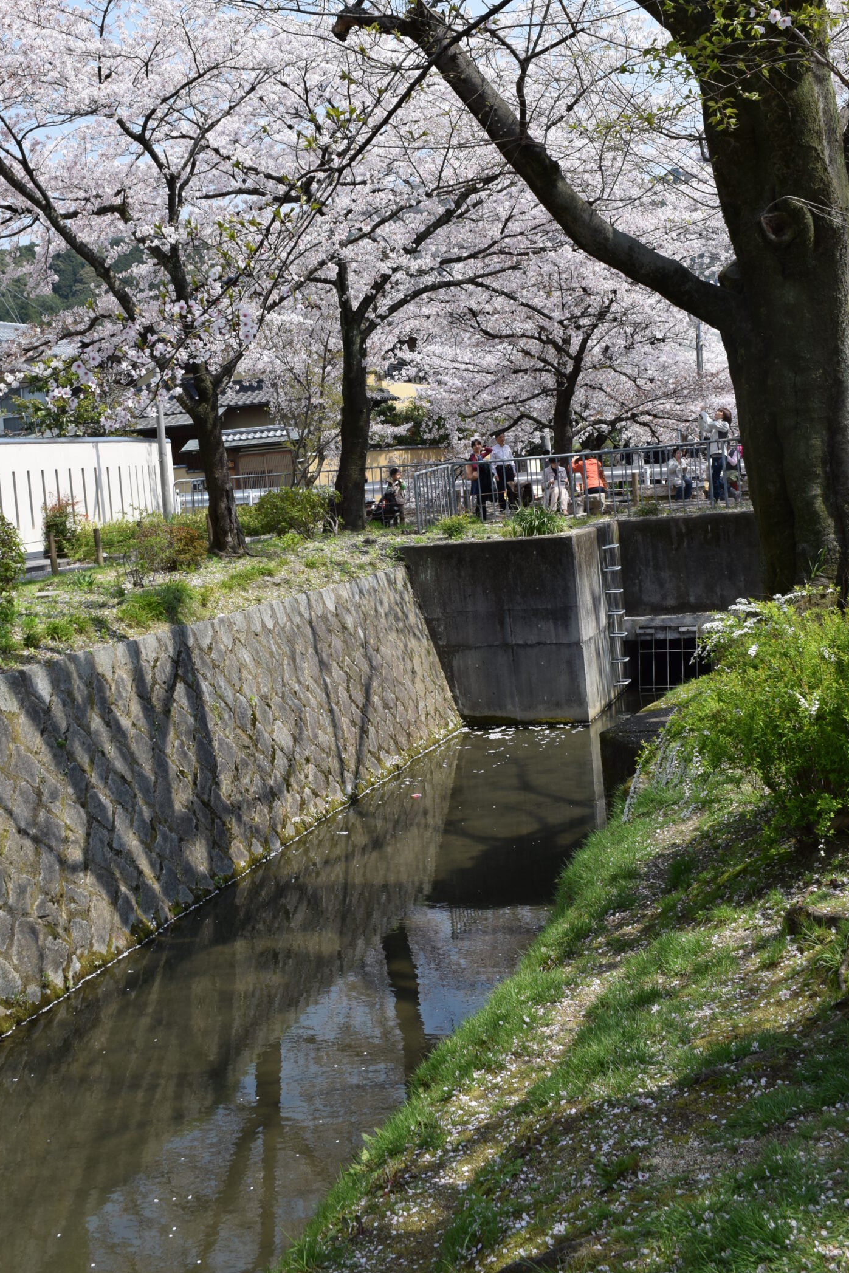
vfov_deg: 44.3
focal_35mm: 44
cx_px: 349
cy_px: 525
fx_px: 1556
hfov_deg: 30.5
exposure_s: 1/320
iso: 200
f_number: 9
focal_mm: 24
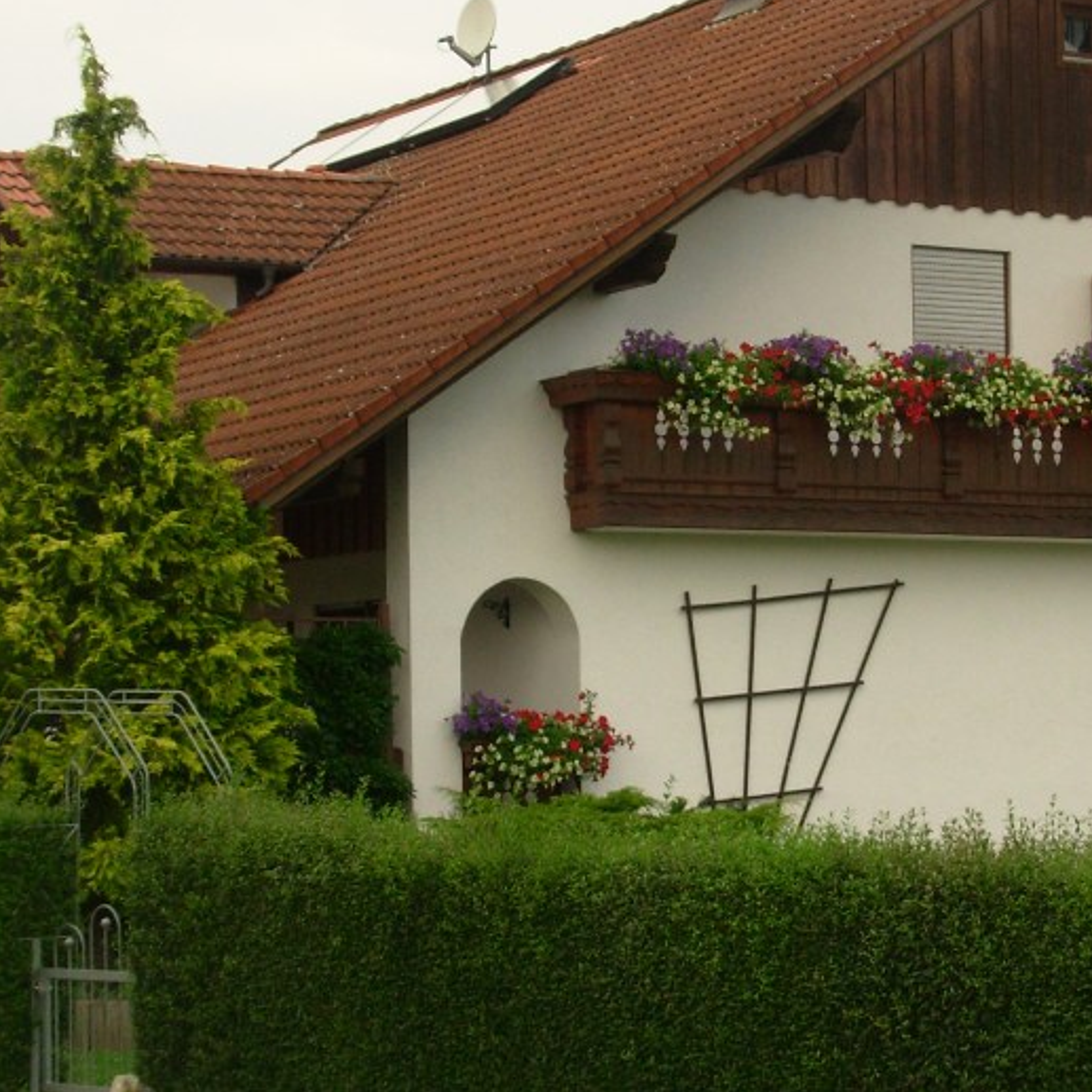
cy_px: 587
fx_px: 3997
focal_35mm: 112
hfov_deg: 15.5
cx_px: 739
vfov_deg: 15.6
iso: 50
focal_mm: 10.5
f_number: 3.4
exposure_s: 1/609
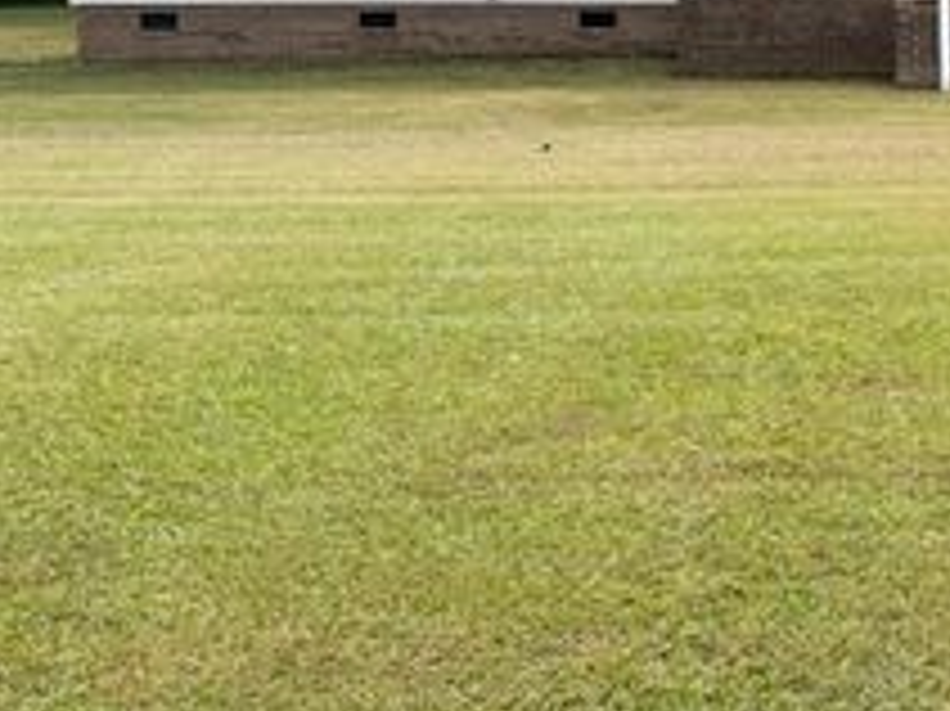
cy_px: 88
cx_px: 1036
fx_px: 1563
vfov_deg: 25.0
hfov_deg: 30.4
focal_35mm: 57
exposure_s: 1/2232
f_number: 1.78
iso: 80
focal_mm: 6.76
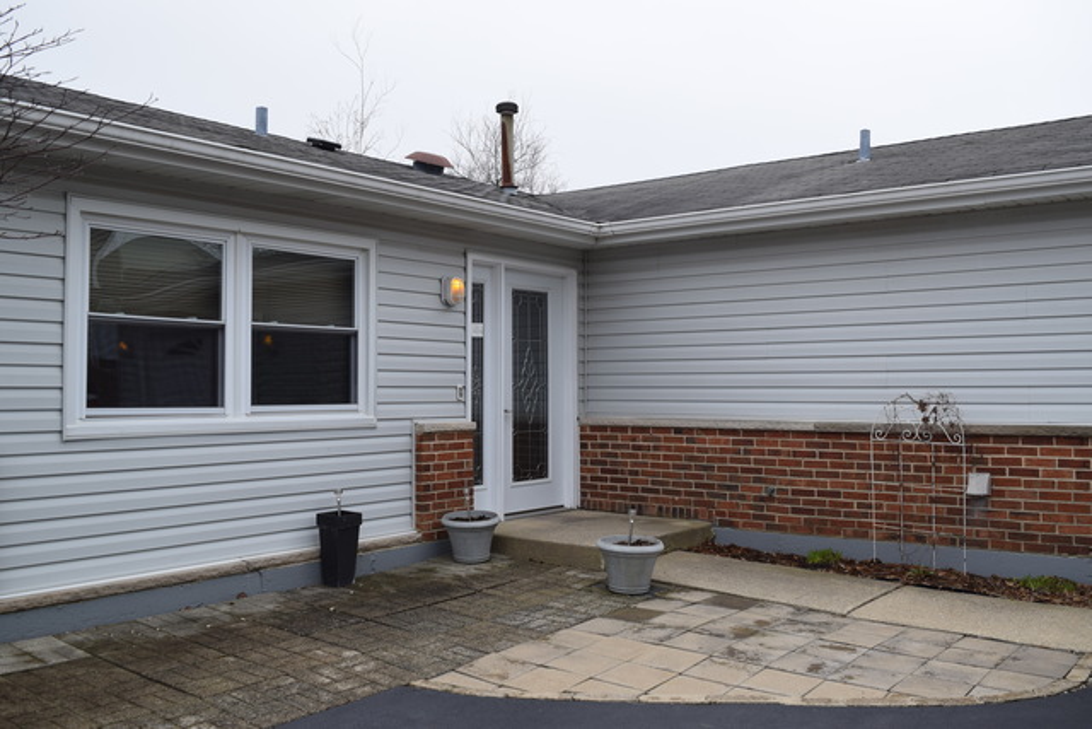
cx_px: 546
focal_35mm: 33
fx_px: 1001
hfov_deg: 57.2
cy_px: 364
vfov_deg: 40.0
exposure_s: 1/250
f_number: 8
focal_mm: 22
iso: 220
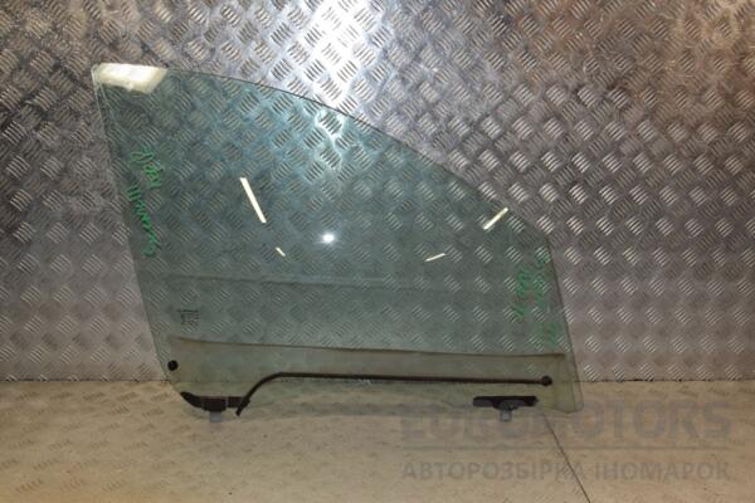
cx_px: 378
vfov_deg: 35.5
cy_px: 252
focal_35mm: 38
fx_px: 786
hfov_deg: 51.3
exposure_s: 1/200
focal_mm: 25
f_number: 11
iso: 800
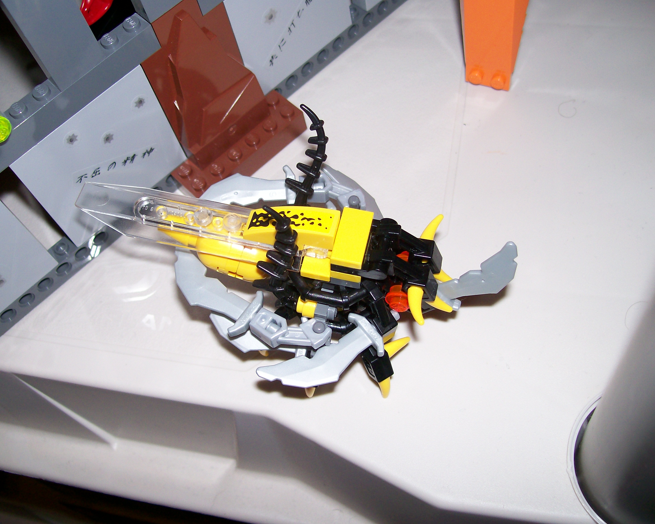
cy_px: 265
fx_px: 737
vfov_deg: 39.2
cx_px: 312
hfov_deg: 47.9
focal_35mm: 38
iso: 80
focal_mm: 6
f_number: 2.7
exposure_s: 1/64
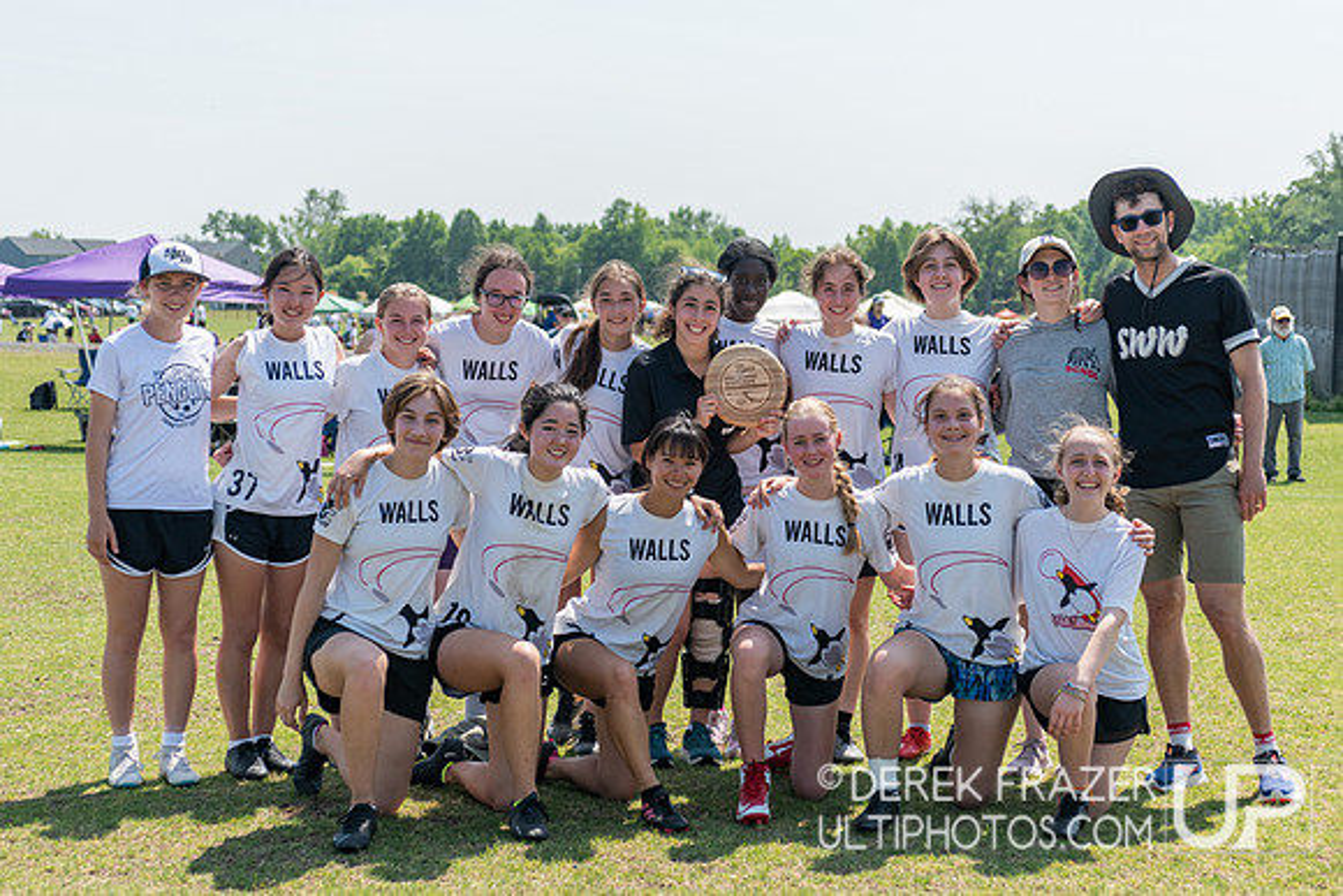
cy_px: 396
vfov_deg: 19.9
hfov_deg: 29.5
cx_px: 690
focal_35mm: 68
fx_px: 2553
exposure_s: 1/1000
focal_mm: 55
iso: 160
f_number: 4.5
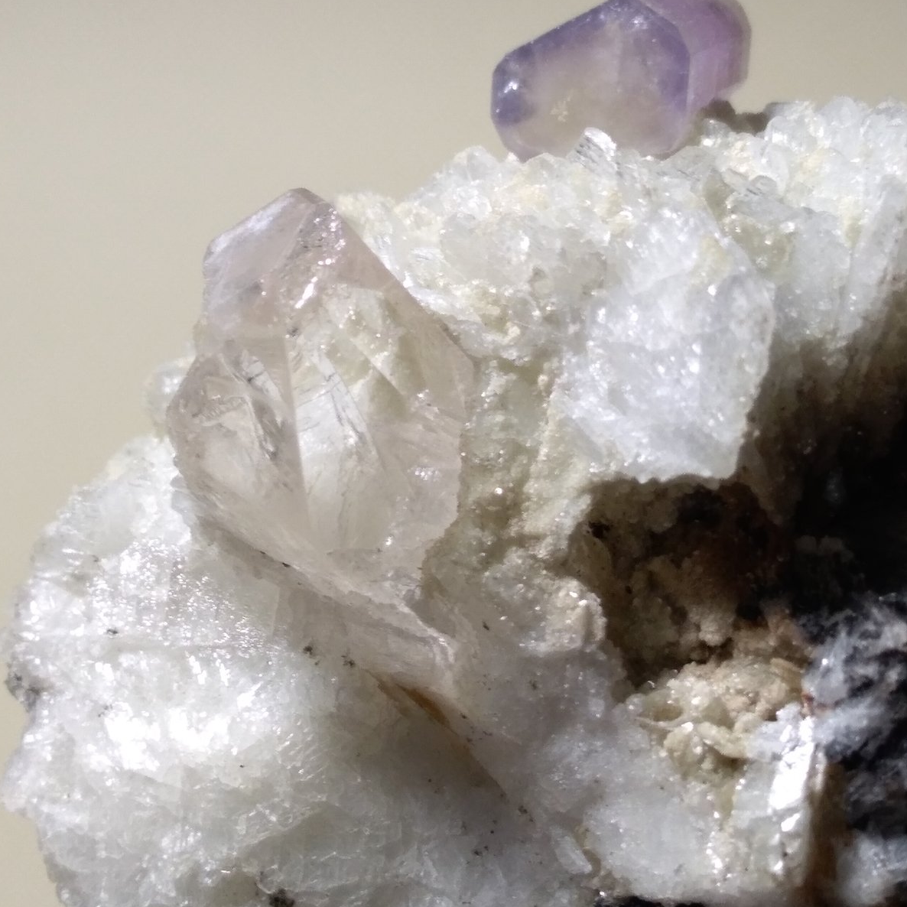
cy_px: 309
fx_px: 919
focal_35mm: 31
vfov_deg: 51.6
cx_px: 451
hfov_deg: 52.5
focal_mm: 3.54
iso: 122
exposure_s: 1/60
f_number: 2
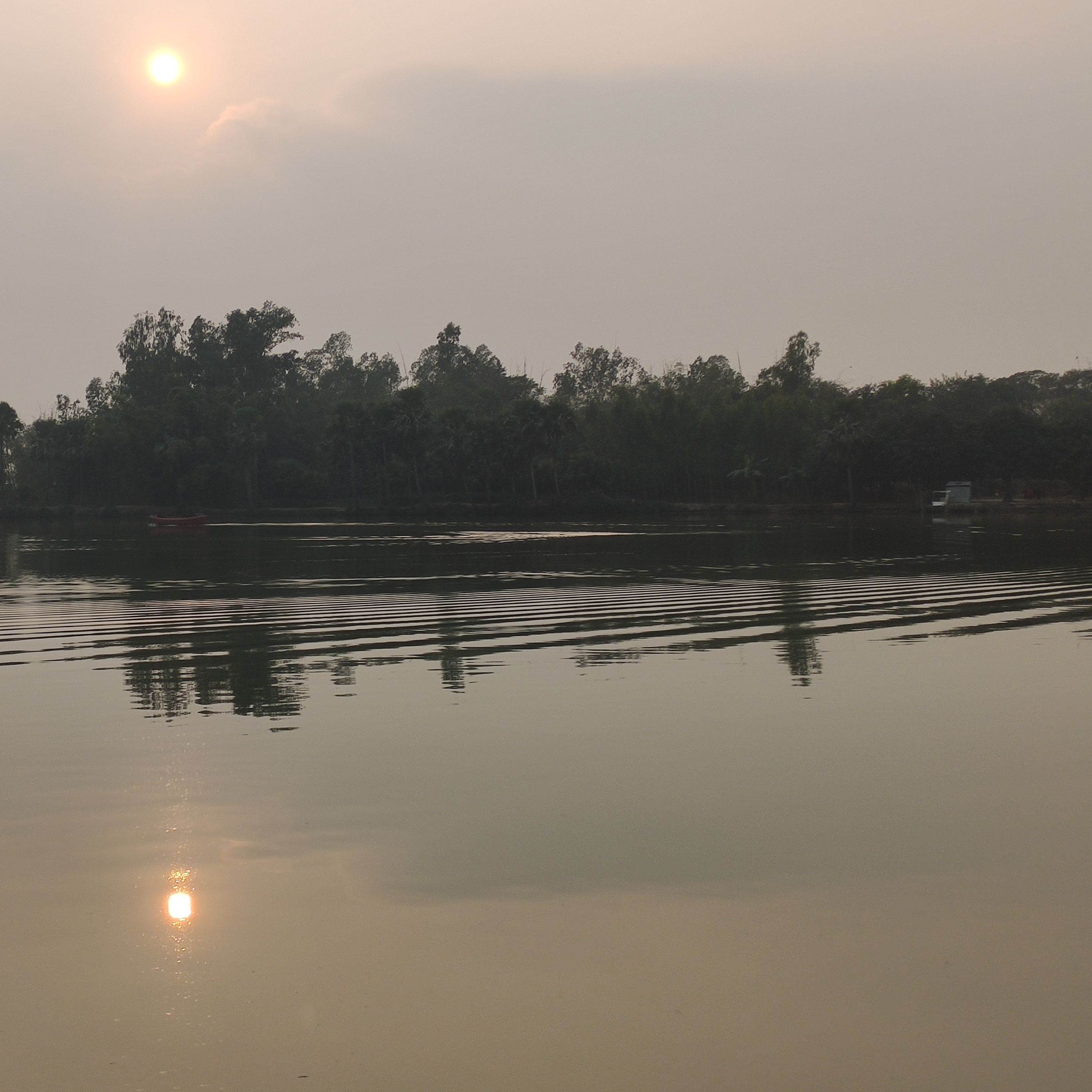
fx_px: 1856
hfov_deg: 32.0
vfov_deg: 32.8
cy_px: 526
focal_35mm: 52
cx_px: 238
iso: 112
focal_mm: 4.77
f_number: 1.75
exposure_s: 1/1151
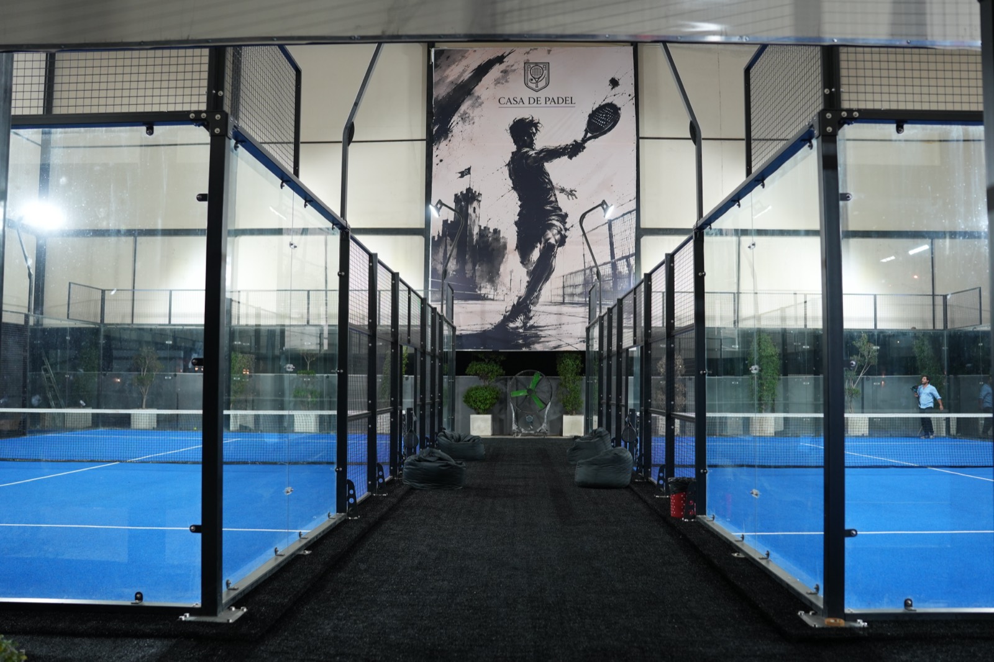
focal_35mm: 35
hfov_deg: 54.4
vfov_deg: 37.8
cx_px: 497
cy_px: 331
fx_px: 966
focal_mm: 35
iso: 800
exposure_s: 1/160
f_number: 2.2
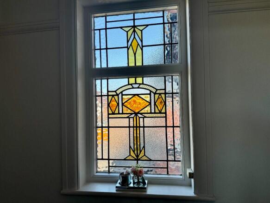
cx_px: 135
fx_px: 187
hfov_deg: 71.6
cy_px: 102
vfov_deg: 56.8
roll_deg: +1.6
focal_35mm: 24
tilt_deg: +2.5
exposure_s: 1/773
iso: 80
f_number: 1.78
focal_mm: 6.76
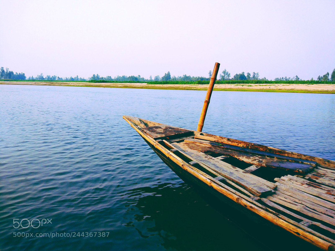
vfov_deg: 49.7
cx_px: 168
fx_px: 271
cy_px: 126
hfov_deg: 63.4
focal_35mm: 28
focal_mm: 4.26
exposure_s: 1/619
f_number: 2
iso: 100
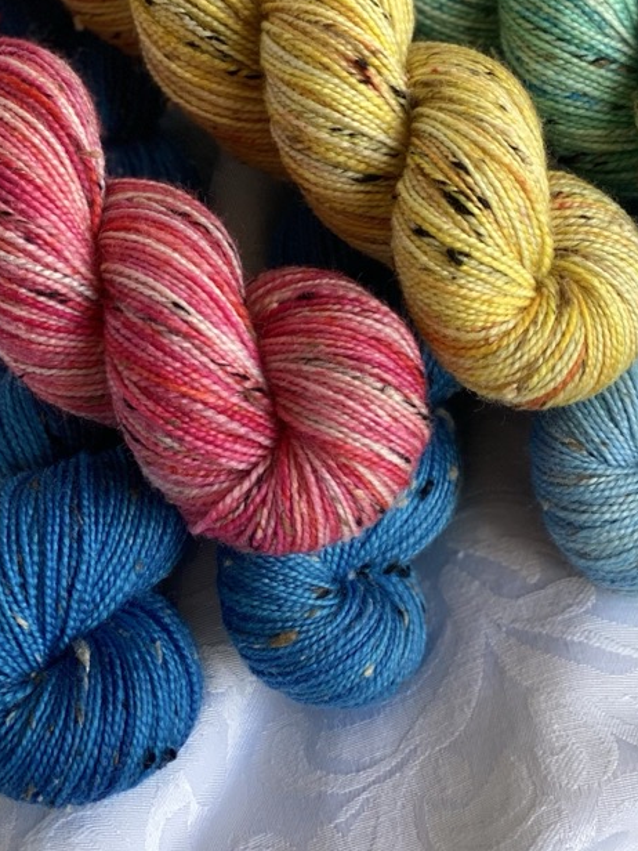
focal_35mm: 108
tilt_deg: -61.0
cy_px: 211
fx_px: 2654
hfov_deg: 13.7
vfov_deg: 18.1
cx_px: 470
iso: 50
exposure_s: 1/122
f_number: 2
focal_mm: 6
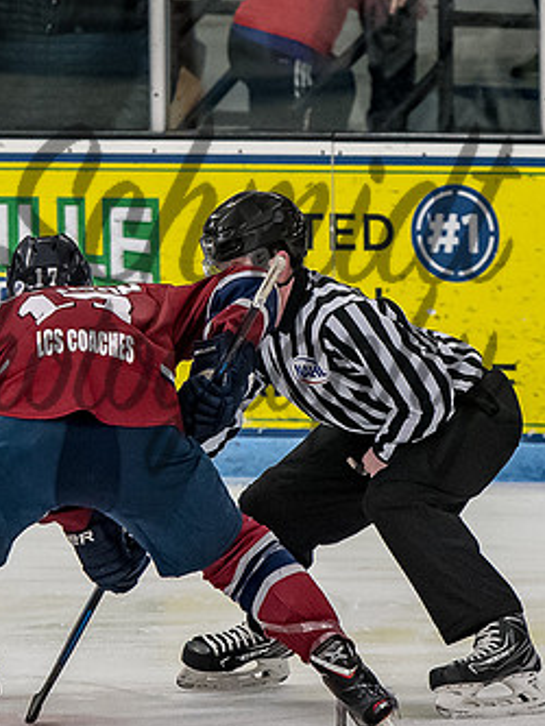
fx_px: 16259
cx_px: 98
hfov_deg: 1.9
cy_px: 293
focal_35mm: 775
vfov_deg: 2.6
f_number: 3.2
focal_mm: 185
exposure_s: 1/800
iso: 1600
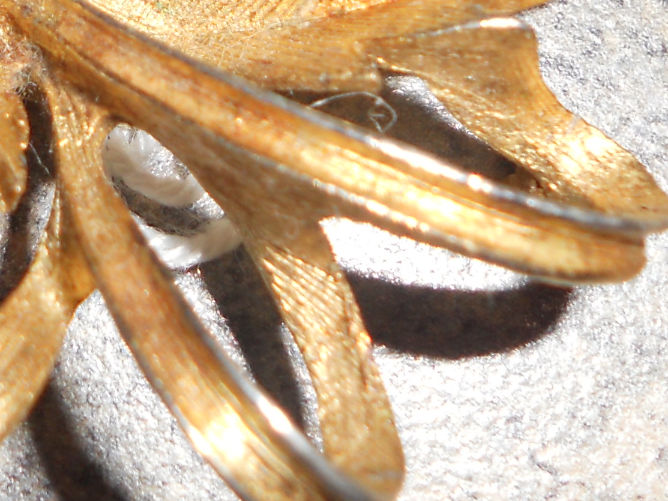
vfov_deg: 12.6
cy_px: -86
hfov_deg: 16.9
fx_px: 2219
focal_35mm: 115
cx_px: 82
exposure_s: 1/25
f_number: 8.8
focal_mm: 5.8
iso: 80
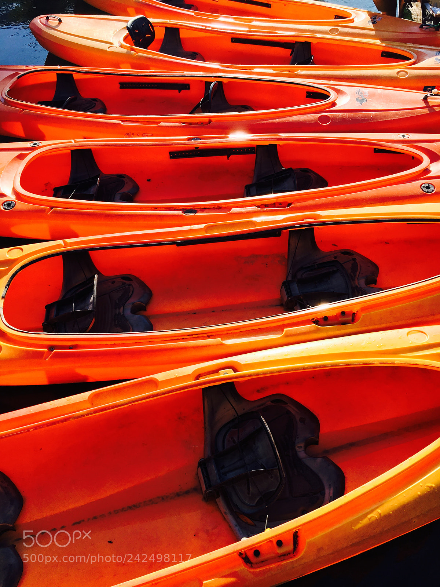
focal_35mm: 29
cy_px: 294
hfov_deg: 48.2
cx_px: 220
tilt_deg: -46.4
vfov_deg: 61.7
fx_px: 491
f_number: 2.2
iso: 25
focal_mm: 4.15
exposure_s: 1/725
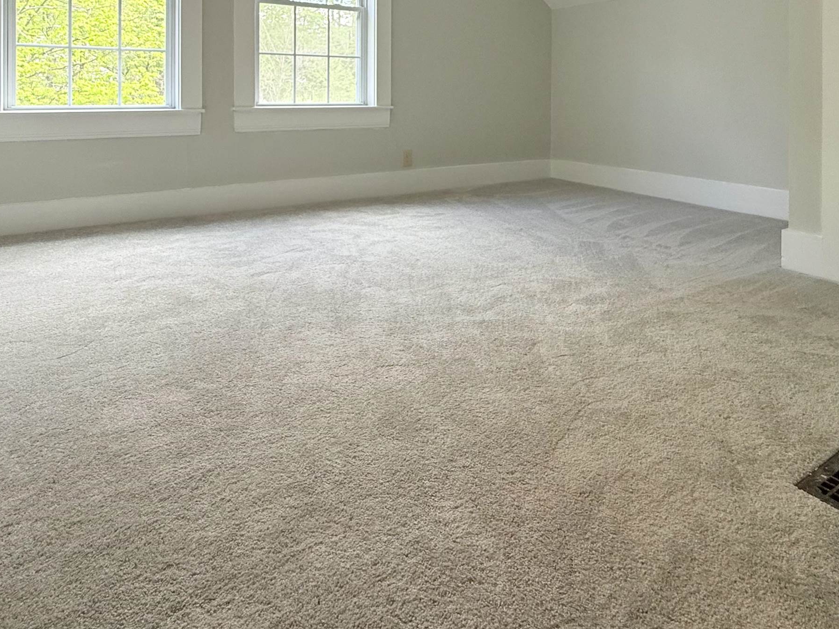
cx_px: 445
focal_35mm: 24
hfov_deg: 71.5
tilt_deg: -0.2
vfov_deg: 51.9
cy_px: 97
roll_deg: -0.2
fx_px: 582
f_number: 2.2
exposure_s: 1/99
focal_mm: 2.22
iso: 125
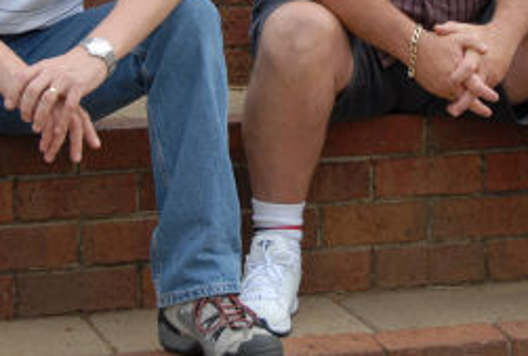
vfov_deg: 8.3
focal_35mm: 165
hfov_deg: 12.4
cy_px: -60
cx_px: 391
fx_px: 2427
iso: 200
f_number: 5.6
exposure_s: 1/125
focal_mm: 46
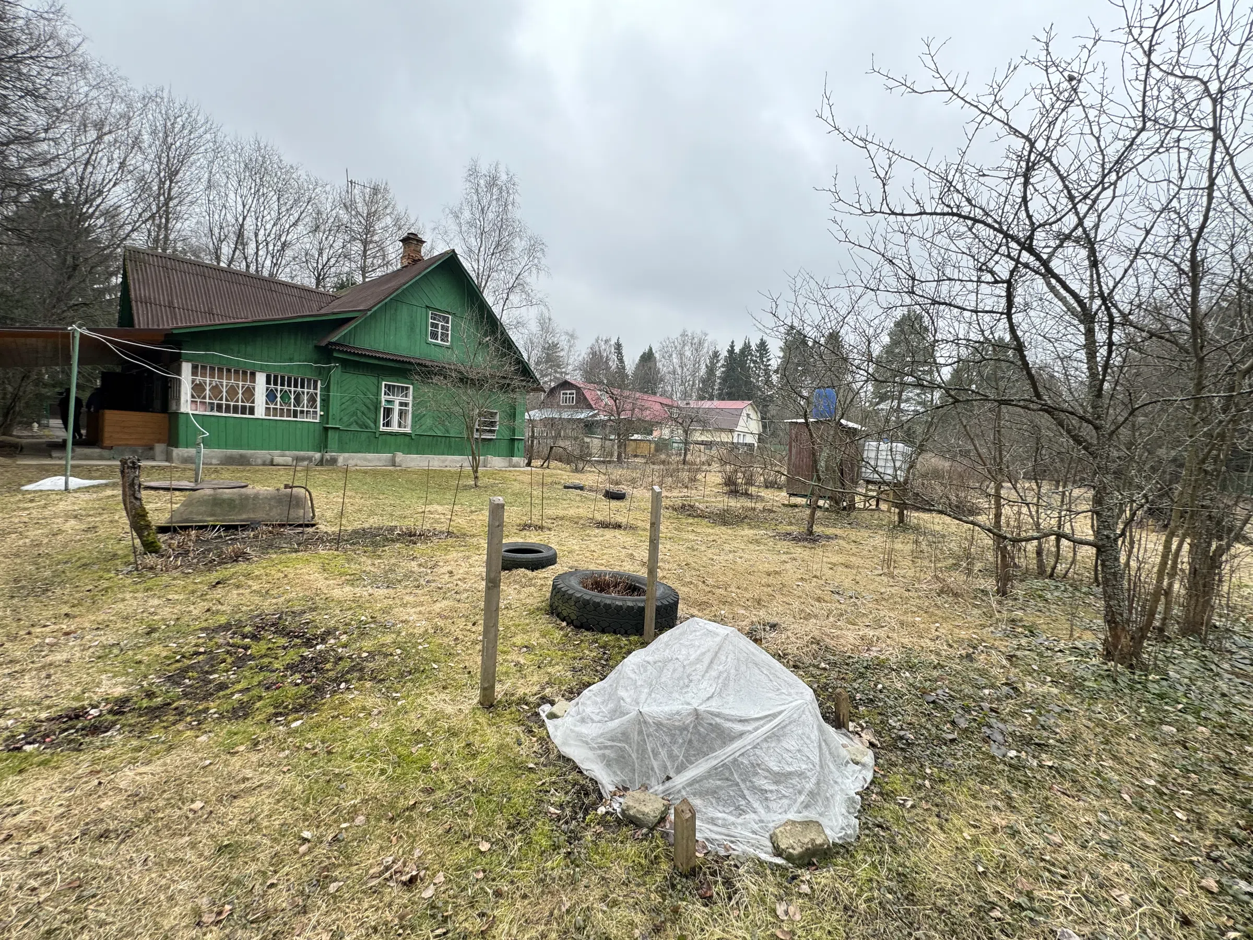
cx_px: 626
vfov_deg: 85.7
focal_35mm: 14
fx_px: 507
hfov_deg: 102.1
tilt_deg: -2.0
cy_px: 470
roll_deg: -1.4
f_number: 2.2
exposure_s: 1/147
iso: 40
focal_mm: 2.22
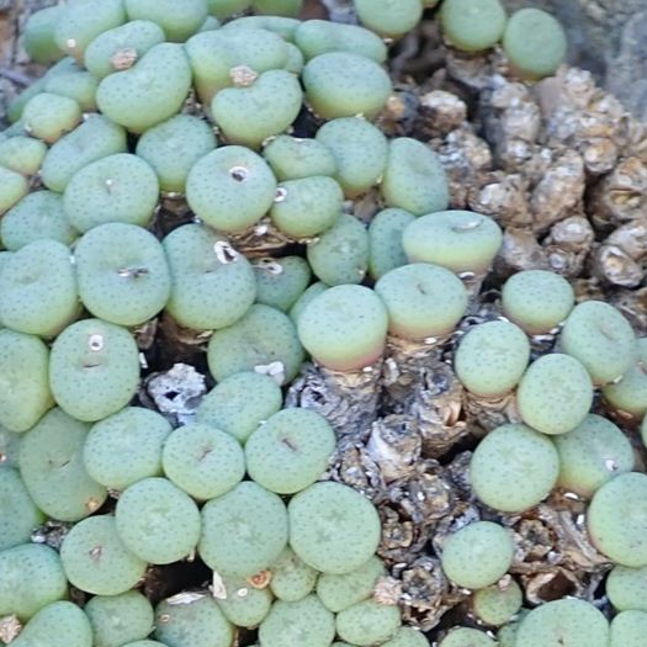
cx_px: 224
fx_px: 2136
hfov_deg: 17.2
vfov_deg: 15.6
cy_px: 1014
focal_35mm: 101
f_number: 2.3
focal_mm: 5.5
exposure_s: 1/100
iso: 100
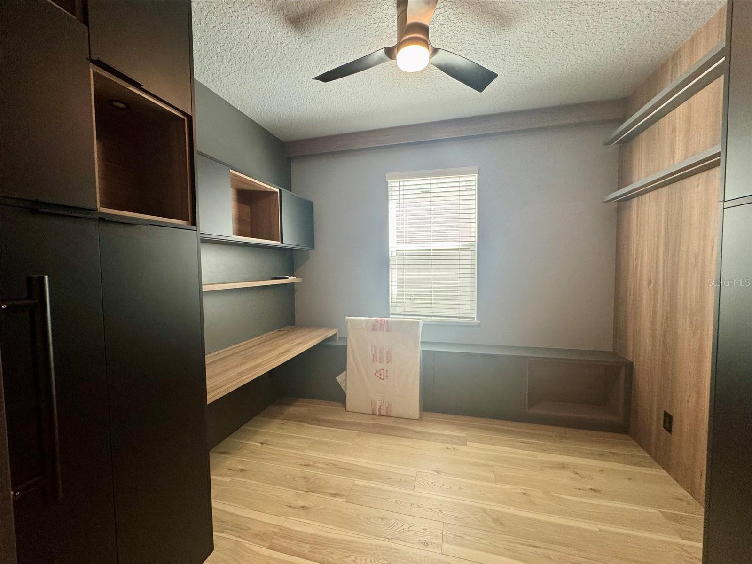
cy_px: 282
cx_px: 376
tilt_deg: -2.6
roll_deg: +1.0
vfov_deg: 85.7
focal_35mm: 14
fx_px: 304
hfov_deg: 102.1
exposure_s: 1/120
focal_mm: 2.22
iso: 200
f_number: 2.2
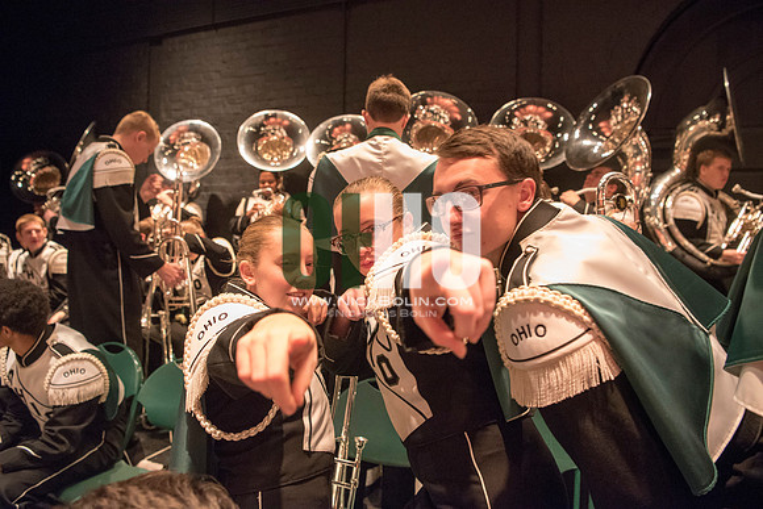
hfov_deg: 73.7
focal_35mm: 24
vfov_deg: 53.2
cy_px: 254
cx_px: 382
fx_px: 509
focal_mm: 24
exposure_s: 1/25
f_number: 3.5
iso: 4000
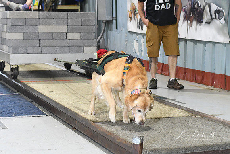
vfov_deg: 18.2
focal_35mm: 75
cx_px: 115
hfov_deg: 27.0
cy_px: 77
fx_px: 479
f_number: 4.5
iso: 4000
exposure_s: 1/320
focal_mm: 50
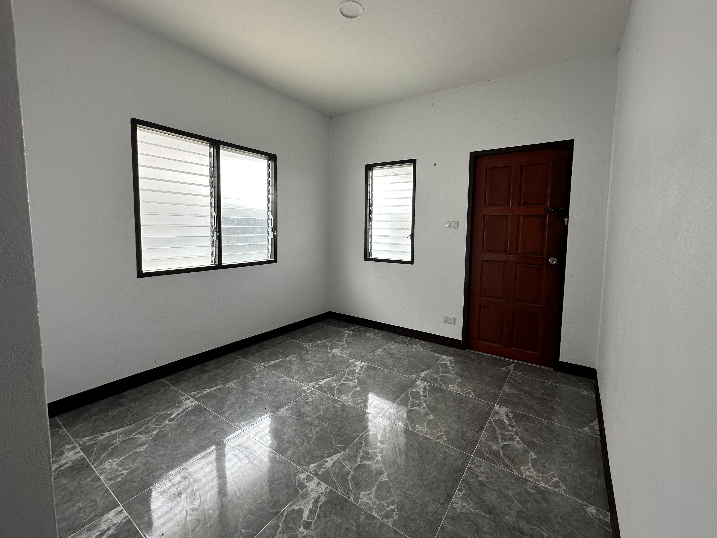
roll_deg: -1.4
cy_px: 253
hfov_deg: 98.1
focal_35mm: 15
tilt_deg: -4.3
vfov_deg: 81.7
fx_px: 311
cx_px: 371
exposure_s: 1/99
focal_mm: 2.22
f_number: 2.2
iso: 80
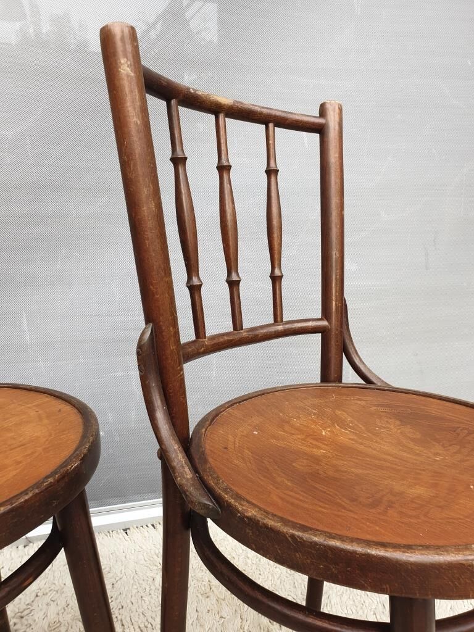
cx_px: 237
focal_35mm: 26
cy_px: 316
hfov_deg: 53.1
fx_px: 475
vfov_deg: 67.3
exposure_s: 1/100
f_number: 2.4
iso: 64
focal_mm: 4.3
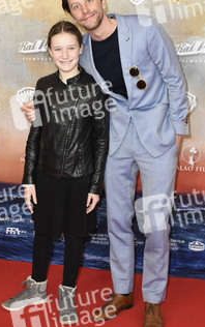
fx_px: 604
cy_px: 157
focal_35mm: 68
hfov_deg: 19.3
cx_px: 93
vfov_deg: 30.3
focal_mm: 35
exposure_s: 1/100
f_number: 6.3
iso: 640
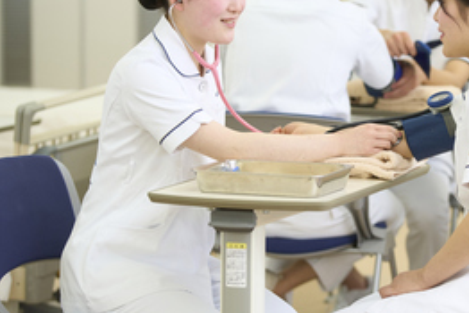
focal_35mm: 185
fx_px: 2411
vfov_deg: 7.4
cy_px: 88
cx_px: 373
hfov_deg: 11.1
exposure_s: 1/200
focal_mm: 110
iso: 400
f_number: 3.2
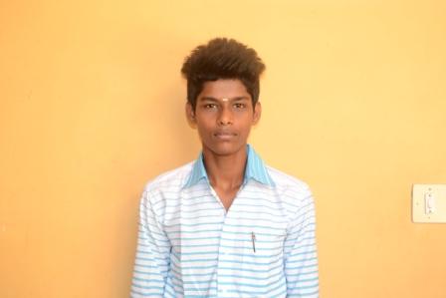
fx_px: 520
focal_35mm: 42
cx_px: 223
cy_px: 149
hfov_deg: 46.4
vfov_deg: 31.9
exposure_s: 1/125
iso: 800
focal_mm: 28
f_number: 5.6
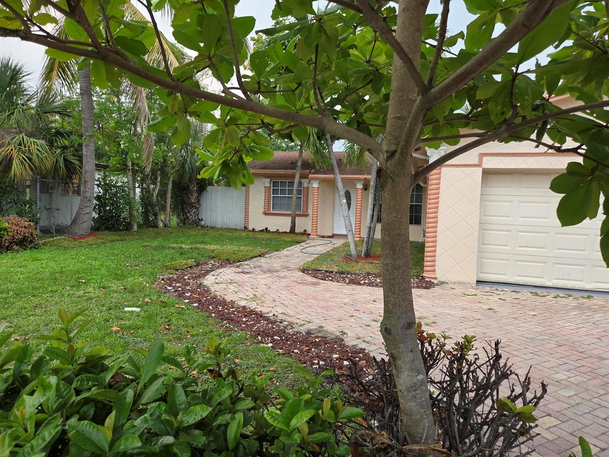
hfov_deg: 73.9
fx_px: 405
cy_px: 228
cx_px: 304
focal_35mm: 23
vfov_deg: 58.9
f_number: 1.8
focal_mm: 5.4
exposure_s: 1/873
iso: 80
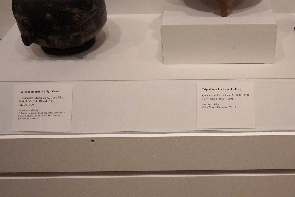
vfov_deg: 36.9
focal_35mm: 36
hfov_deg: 53.1
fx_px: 295
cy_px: 98
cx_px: 148
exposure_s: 1/100
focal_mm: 36
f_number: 11
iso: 12800
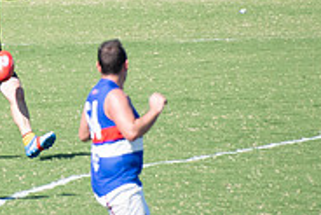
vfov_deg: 0.7
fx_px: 16847
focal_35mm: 1888
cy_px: 60
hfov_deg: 1.1
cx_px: 37
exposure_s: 1/1600
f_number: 6.3
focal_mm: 400
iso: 640
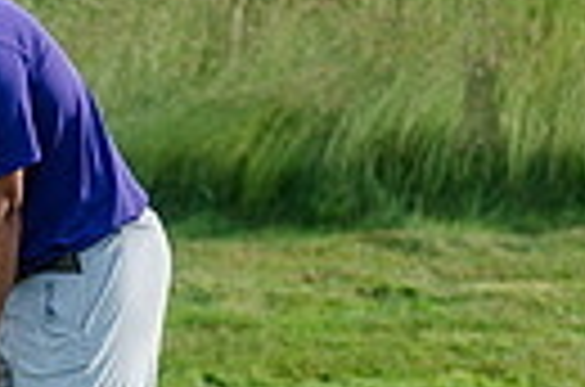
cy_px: 295
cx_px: -104
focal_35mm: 649
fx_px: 10521
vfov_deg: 2.1
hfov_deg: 3.2
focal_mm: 145
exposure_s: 1/800
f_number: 3.5
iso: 125
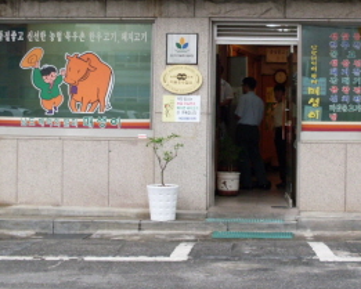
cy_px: 78
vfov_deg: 21.4
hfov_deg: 26.5
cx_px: 254
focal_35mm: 71
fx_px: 759
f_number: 2.8
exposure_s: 1/60
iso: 100
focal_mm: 6.3
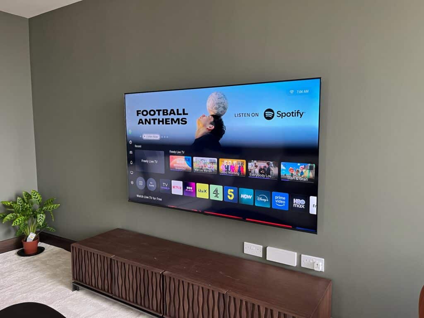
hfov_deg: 67.3
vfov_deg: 53.1
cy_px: 159
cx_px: 212
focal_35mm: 26
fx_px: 318
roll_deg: +0.5
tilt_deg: -6.2
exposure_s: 1/75
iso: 125
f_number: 1.6
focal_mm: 5.1
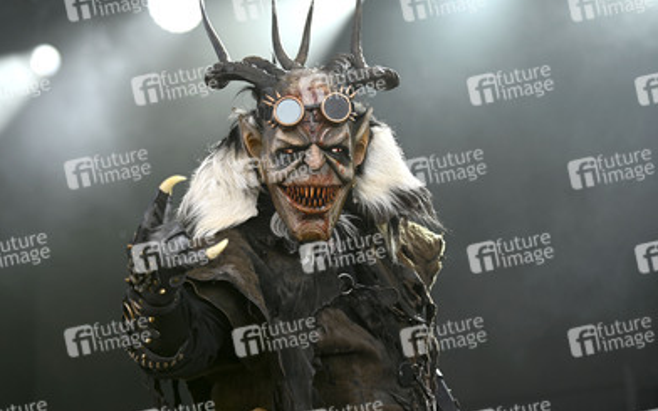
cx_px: 298
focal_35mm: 96
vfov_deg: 13.6
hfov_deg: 21.6
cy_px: 211
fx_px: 1722
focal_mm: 82
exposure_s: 1/500
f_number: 2.8
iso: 200
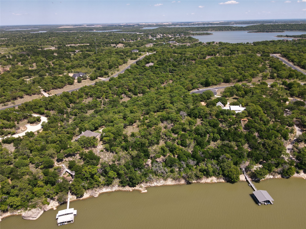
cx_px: 153
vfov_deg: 56.8
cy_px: 114
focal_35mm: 24
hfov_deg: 71.6
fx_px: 212
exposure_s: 1/640
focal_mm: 4.5
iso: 100
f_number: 2.8
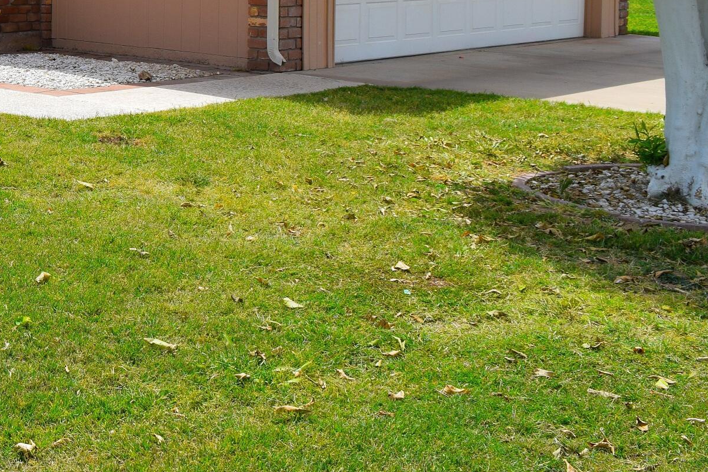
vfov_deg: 19.8
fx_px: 1318
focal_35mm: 67
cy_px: 9
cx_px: -132
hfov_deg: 26.8
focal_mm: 18
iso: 200
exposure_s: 1/400
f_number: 10
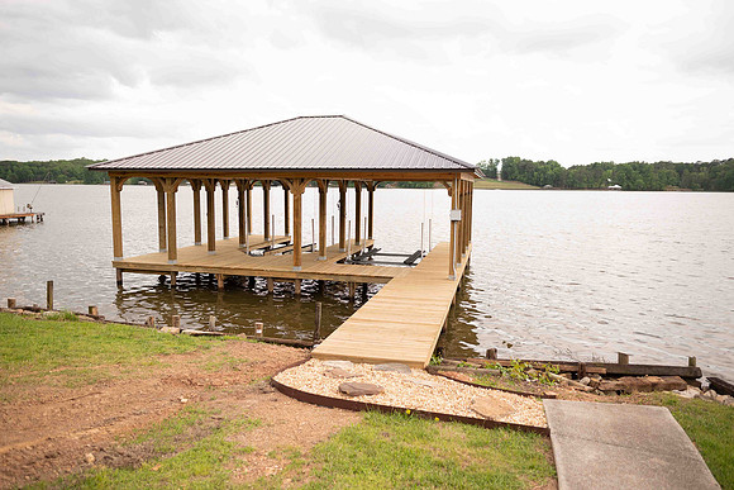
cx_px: 367
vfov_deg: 53.2
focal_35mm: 24
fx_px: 489
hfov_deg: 73.7
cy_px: 245
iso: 125
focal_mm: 24
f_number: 2.5
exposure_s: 1/1000
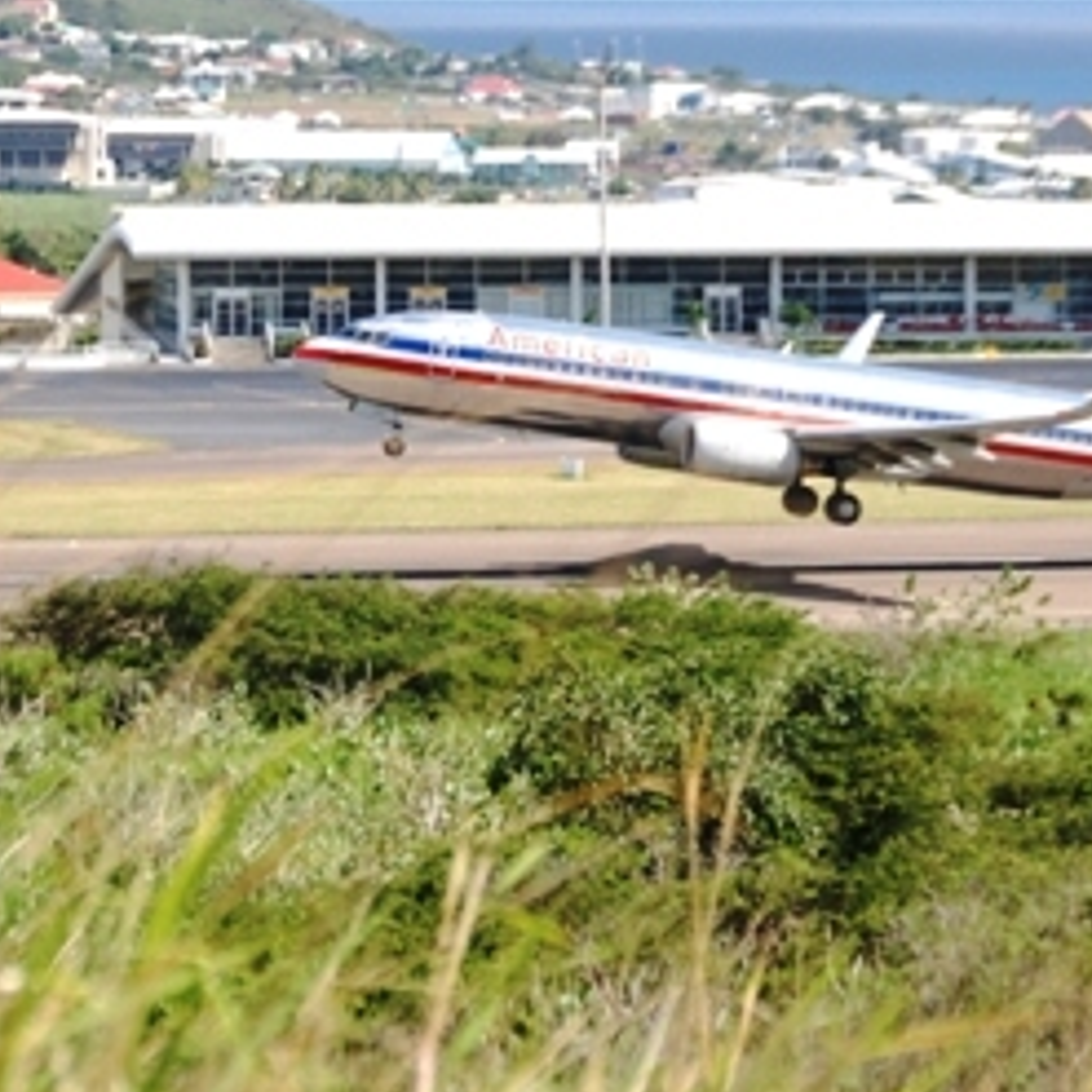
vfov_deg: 6.8
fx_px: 9208
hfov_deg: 6.8
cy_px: 256
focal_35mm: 258
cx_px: 464
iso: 200
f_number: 7.1
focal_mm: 78
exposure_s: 1/800
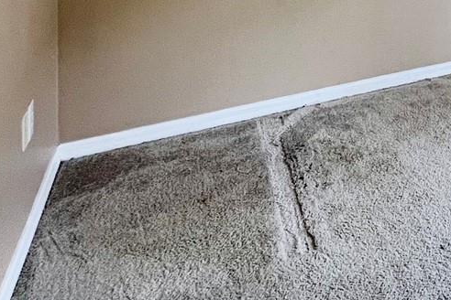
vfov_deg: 23.9
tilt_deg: -0.7
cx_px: 538
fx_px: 551
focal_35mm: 44
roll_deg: -0.1
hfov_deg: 35.3
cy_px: -154
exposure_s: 1/60
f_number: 1.8
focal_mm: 1.57
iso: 125
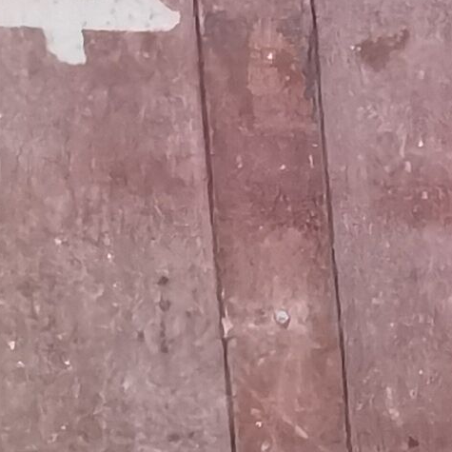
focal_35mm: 404
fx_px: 5968
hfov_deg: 4.3
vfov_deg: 4.2
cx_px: 1068
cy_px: 1137
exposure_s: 1/33.3
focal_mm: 6.71
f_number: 1.9
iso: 640
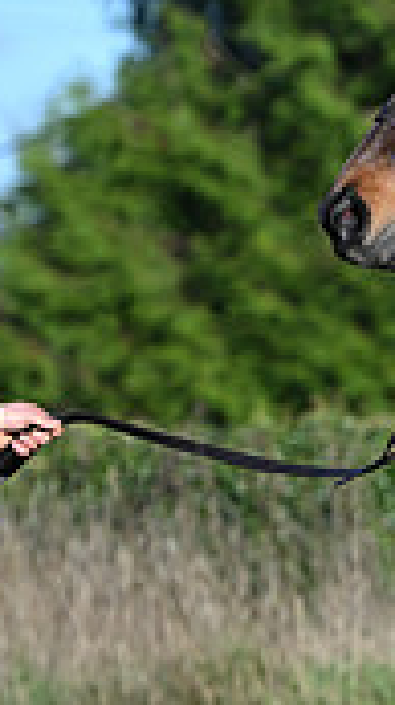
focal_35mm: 546
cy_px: 426
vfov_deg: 4.0
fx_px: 10191
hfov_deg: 2.2
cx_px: 1120
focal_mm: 155
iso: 140
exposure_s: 1/1250
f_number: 3.5
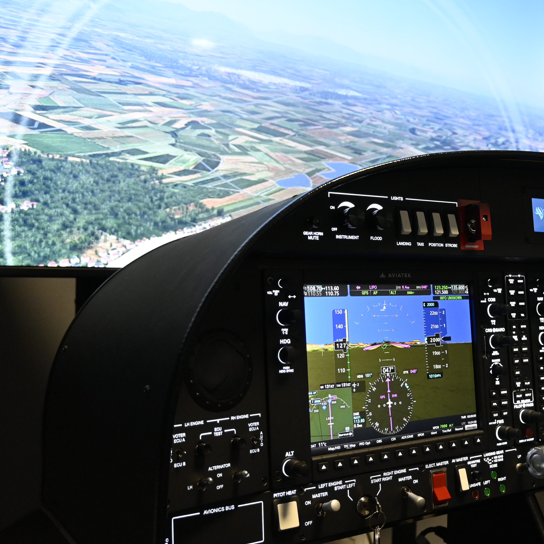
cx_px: 393
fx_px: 753
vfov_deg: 39.7
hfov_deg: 38.9
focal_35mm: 42
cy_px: 267
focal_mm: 19.5
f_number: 3.8
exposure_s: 1/125
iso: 2800
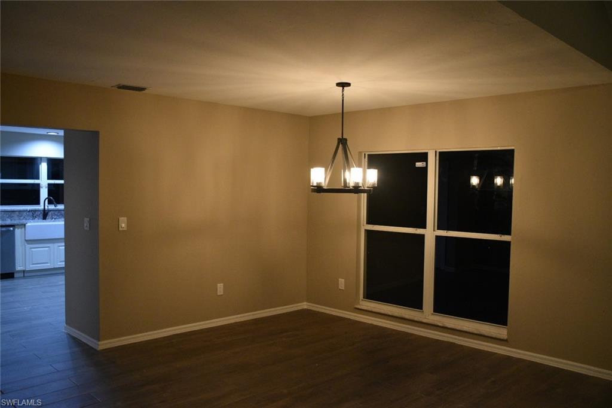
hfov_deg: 61.9
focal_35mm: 30
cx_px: 306
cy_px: 204
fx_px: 510
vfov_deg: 43.6
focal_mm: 20
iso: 2000
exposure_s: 1/60
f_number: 3.5
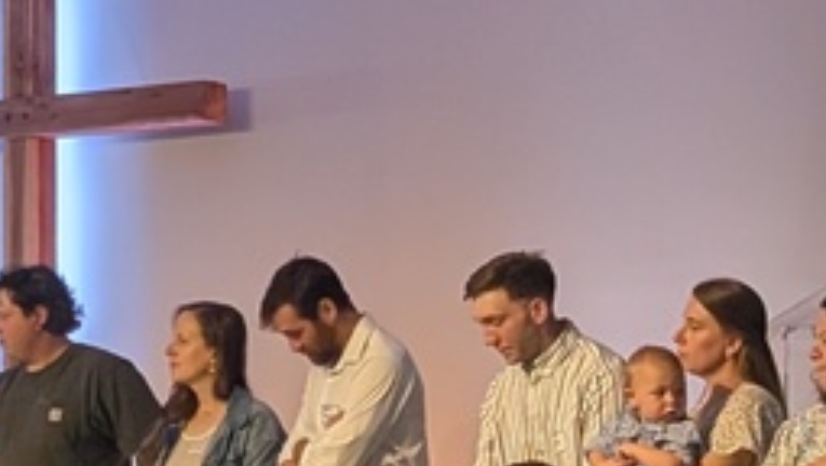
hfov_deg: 9.7
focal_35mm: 218
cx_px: -319
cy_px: 508
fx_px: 4779
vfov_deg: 5.6
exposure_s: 1/60
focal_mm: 6.9
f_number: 1.68
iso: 94
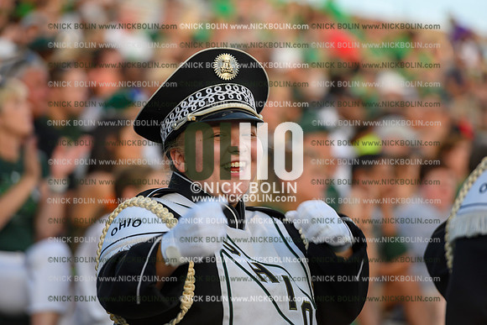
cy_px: 162
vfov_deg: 6.9
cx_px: 244
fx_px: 2706
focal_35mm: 200
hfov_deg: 10.3
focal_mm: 200
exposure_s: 1/125
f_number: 4
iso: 160
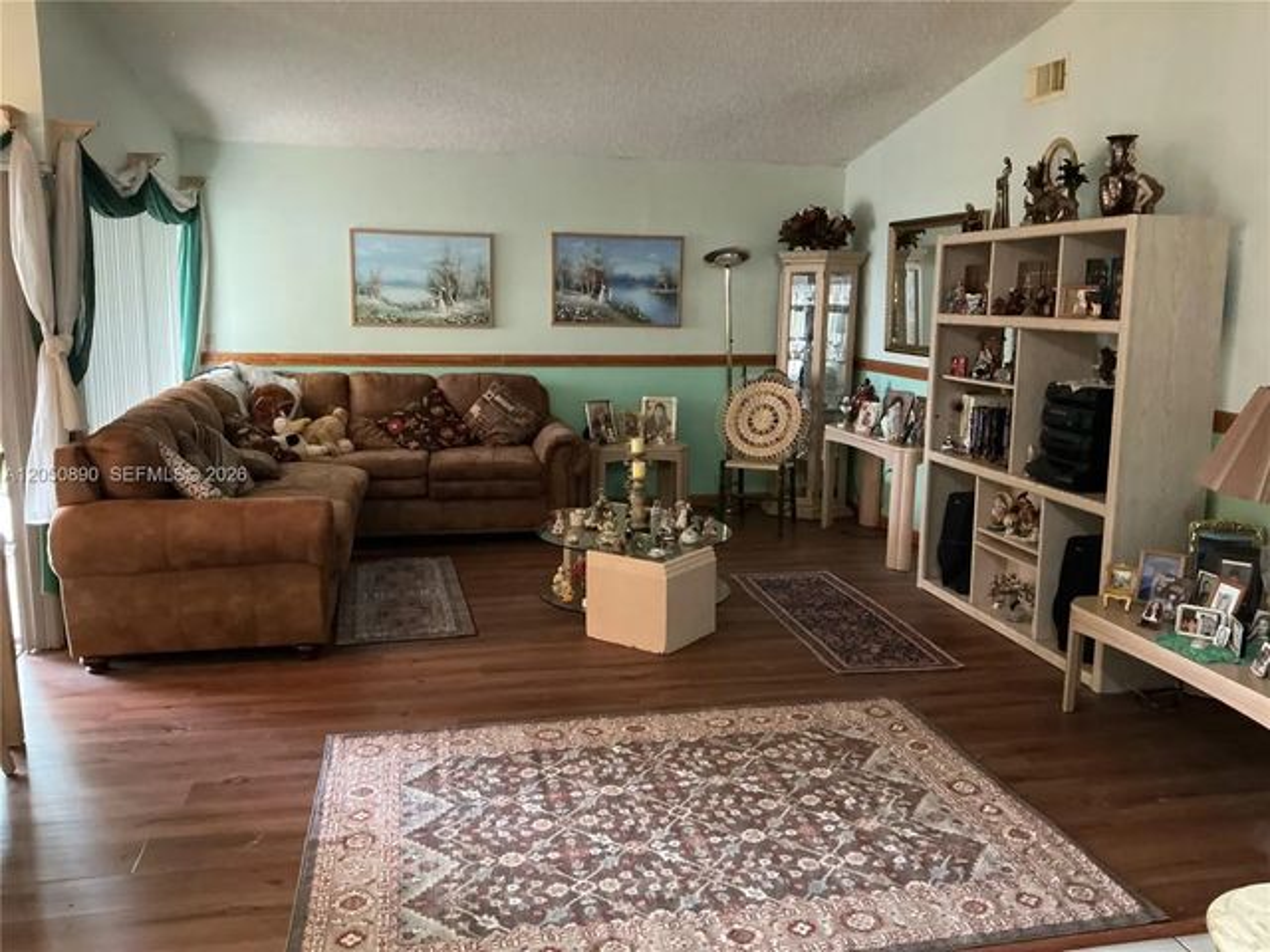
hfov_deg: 61.7
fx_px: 1064
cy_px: 476
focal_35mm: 29
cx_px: 635
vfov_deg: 48.2
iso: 400
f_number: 1.8
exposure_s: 1/30
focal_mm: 3
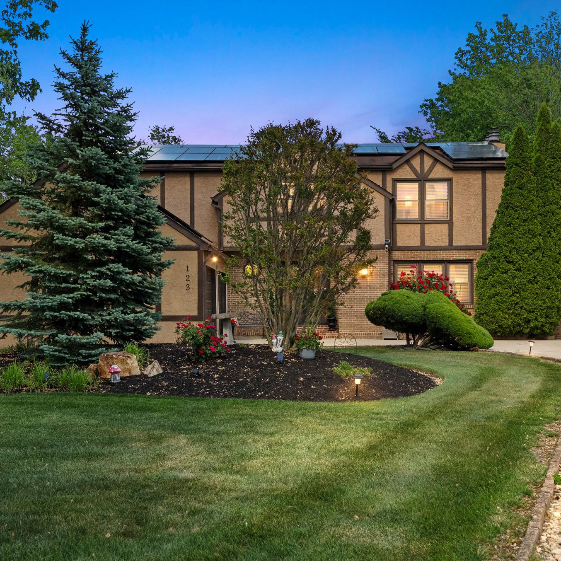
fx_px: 825
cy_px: 279
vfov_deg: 37.6
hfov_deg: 37.6
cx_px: 276
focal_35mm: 45
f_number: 6.3
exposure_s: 1/400
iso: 640
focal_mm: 35
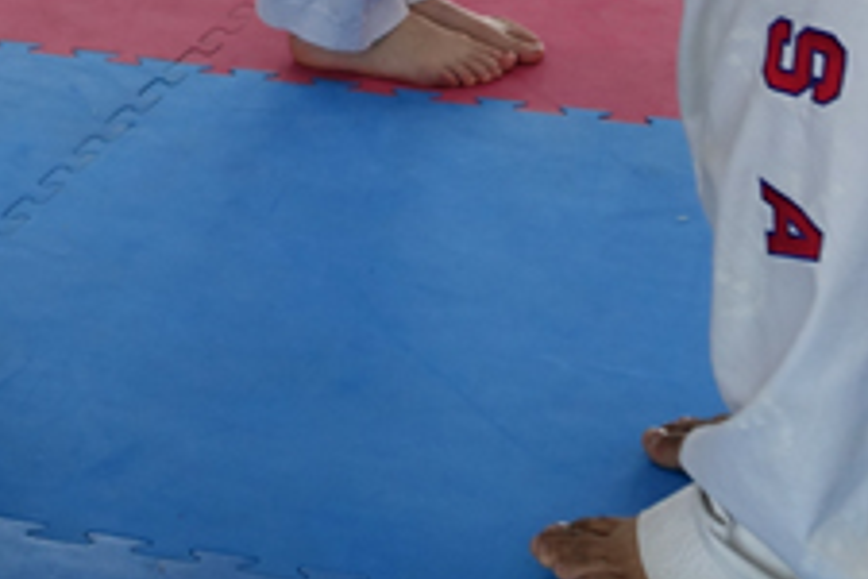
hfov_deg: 12.1
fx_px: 4074
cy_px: -486
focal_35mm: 169
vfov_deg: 7.8
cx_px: 50
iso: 250
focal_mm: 16.17
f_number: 3.2
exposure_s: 1/160
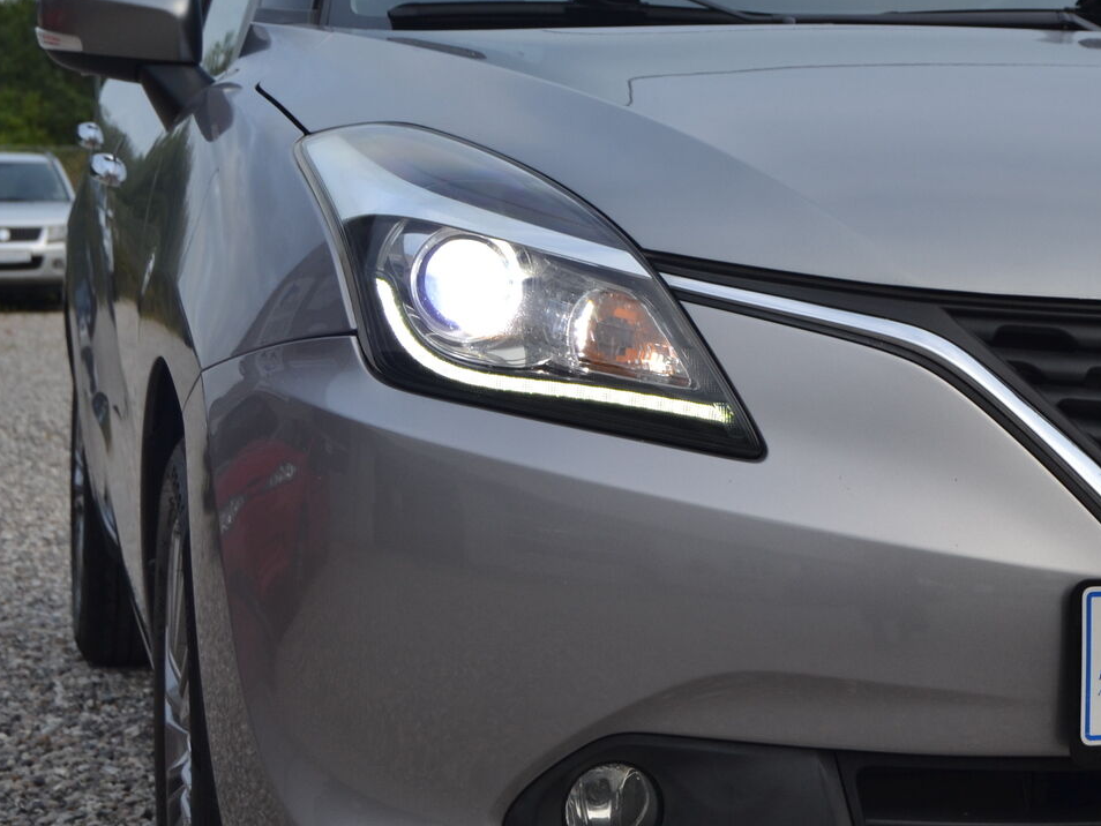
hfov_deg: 21.4
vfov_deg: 16.4
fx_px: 2862
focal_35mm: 90
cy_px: 411
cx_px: 949
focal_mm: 31
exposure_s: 1/160
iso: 100
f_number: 6.3
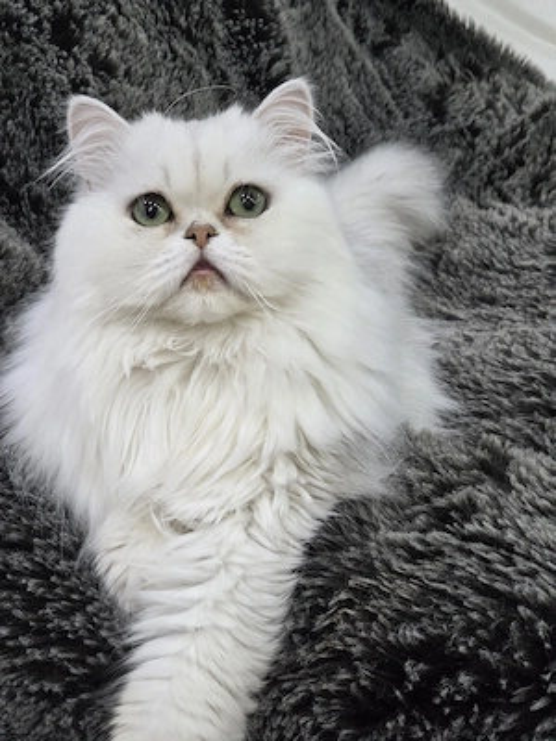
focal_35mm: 69
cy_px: 370
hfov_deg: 21.3
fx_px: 1478
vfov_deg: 28.2
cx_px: 278
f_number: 2.4
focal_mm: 7
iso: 400
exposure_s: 1/101
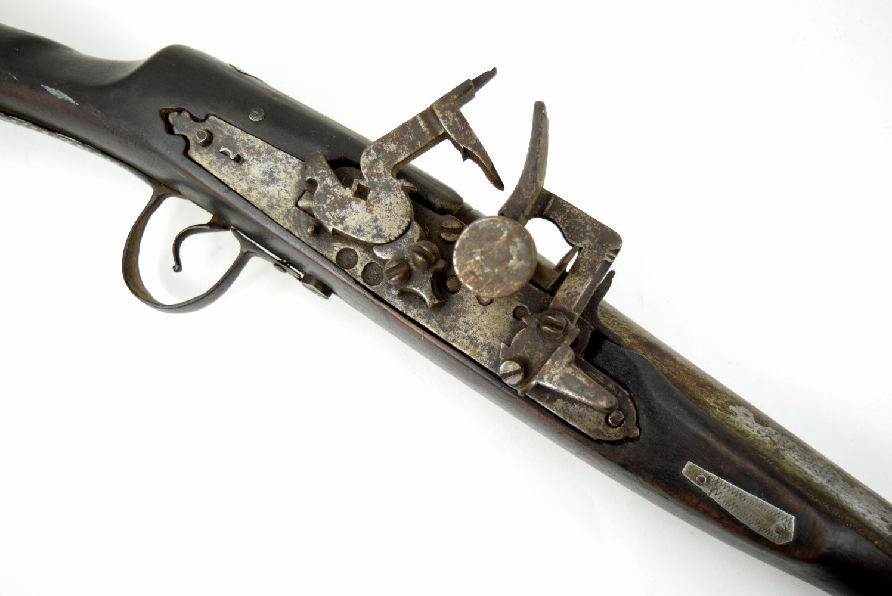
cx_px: 446
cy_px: 298
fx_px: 1190
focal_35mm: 48
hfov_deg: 41.1
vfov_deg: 28.1
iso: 1600
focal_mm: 32
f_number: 4.5
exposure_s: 1/2500
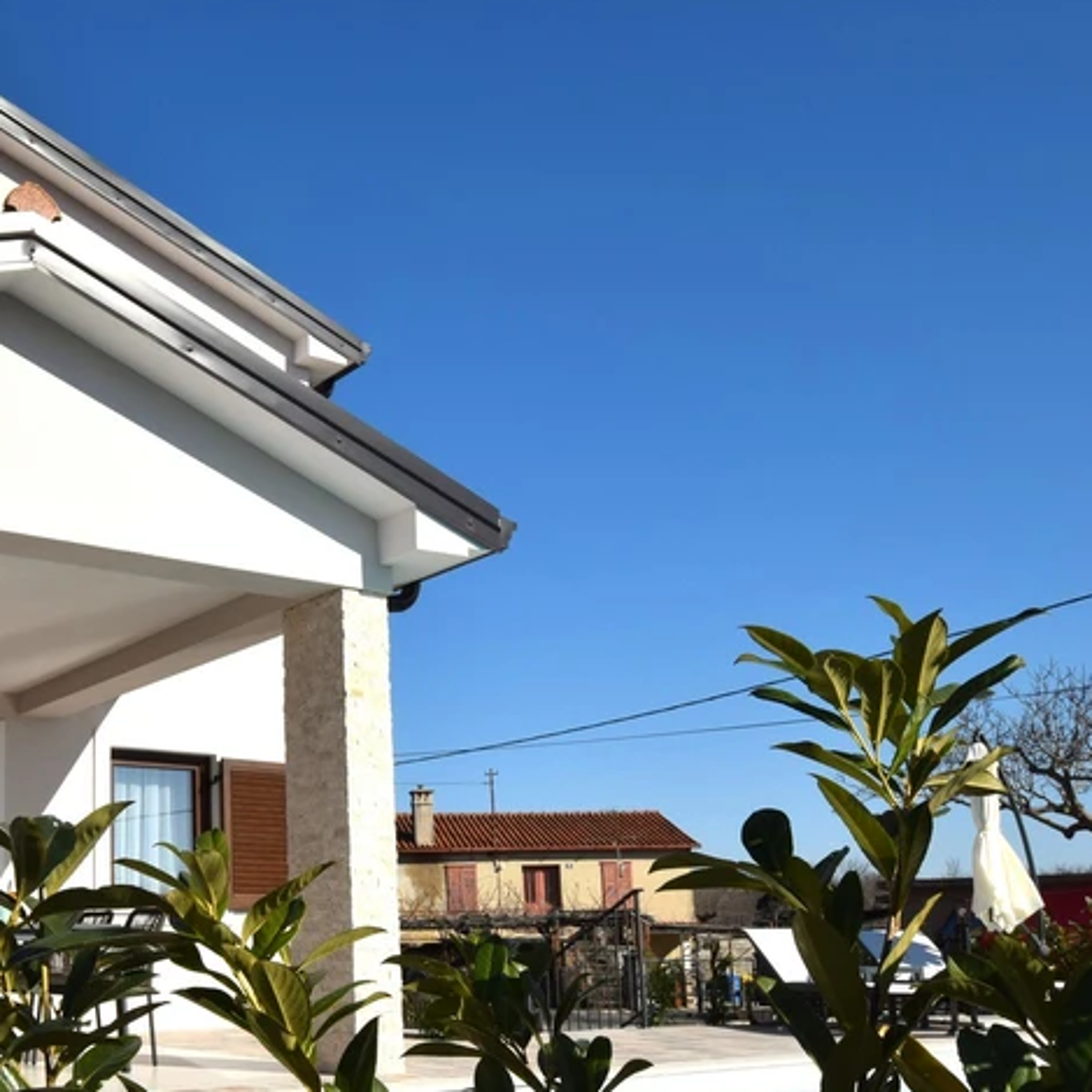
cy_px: 704
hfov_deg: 40.9
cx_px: 205
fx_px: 1392
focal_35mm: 39
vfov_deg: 42.4
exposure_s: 1/500
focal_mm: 14
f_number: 11
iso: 200
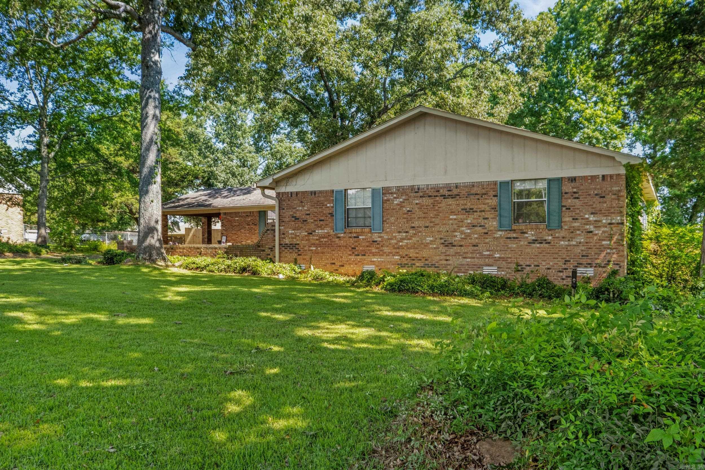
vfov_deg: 45.0
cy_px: 235
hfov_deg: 63.7
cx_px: 352
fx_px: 568
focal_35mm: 29
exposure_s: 1/30
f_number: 6.4
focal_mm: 19.1
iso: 200
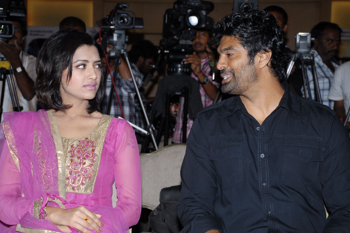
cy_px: 121
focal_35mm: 81
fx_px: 787
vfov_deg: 16.9
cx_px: 174
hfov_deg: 25.1
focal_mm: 50
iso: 400
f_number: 5.6
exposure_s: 1/125
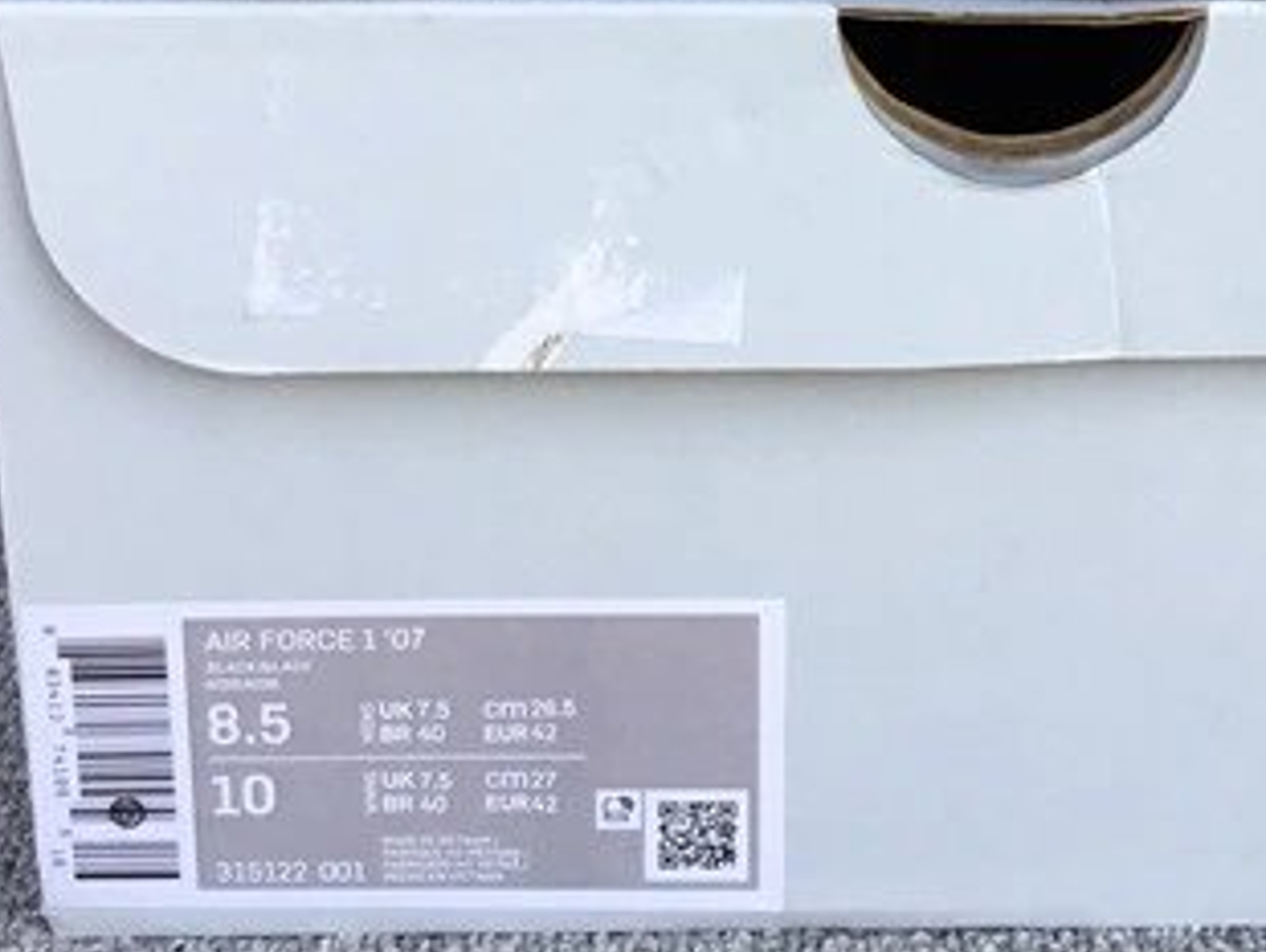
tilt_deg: -16.6
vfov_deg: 15.6
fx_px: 3294
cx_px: 1054
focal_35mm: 90
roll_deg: +0.2
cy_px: -317
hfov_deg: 21.4
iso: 25
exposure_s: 1/130
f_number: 2.4
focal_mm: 3.3
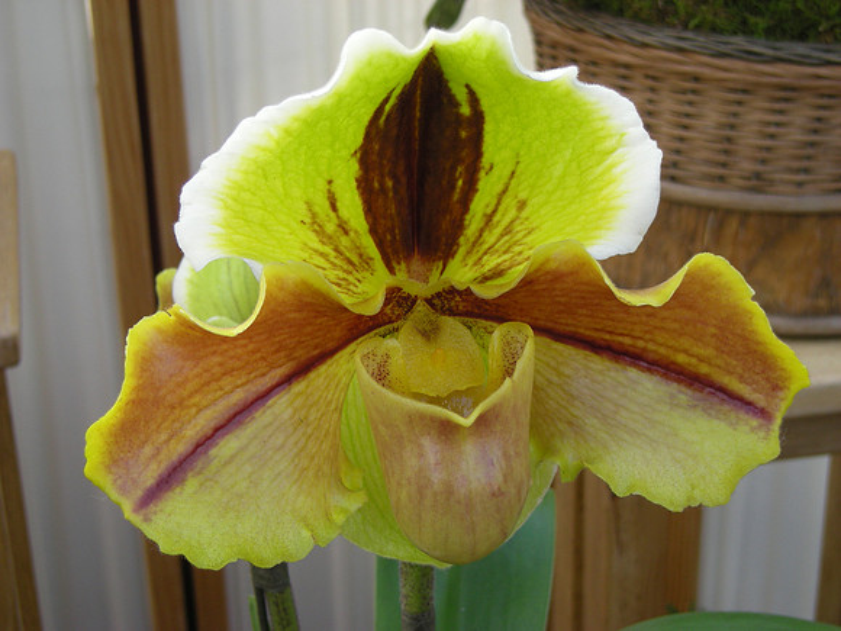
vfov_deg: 19.4
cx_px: 420
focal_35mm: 76
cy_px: 316
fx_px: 1846
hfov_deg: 25.7
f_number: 3.9
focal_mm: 12.3
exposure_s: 1/55
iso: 66
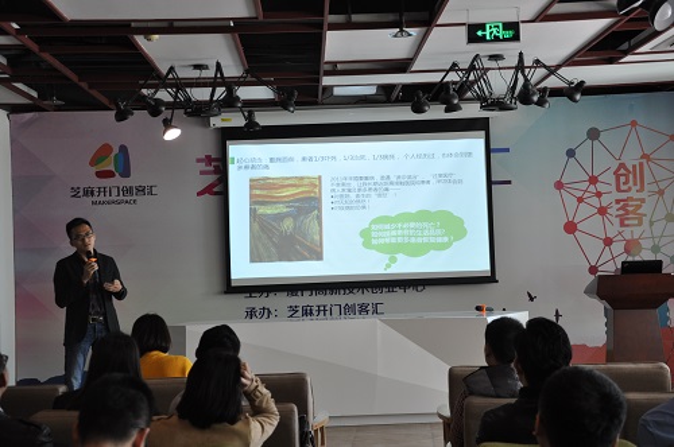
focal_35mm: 60
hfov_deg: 33.4
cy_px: 224
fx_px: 1122
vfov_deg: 22.6
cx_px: 337
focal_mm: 40
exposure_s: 1/30
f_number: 5.6
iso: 400
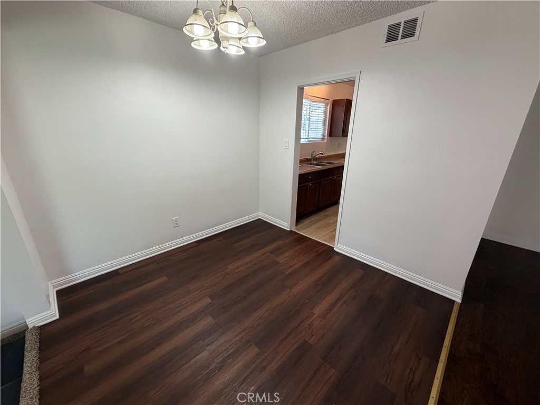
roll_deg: -0.4
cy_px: 202
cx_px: 270
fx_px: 218
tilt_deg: -18.7
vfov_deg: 85.7
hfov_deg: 102.1
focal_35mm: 14
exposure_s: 1/120
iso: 320
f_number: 2.2
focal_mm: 2.22
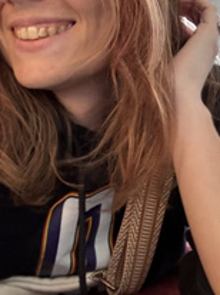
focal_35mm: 56
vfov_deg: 33.8
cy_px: 80
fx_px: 476
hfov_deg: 25.7
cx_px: 166
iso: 400
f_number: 1.9
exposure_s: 1/30
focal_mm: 2.69
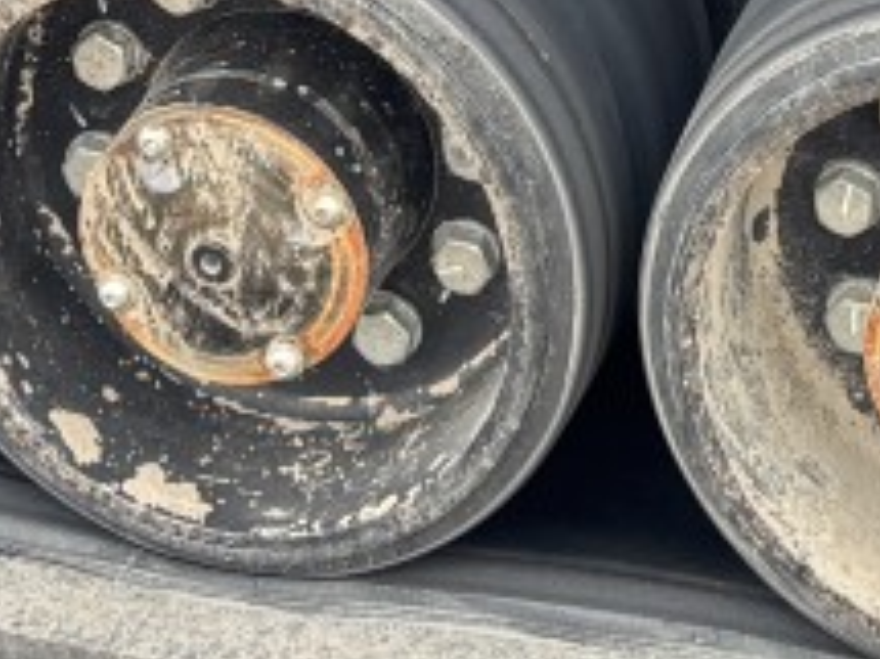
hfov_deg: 11.3
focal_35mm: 174
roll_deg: +1.2
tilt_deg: -13.6
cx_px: 847
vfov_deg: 7.6
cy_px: -1207
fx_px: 4421
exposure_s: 1/202
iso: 40
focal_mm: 5.96
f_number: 1.6
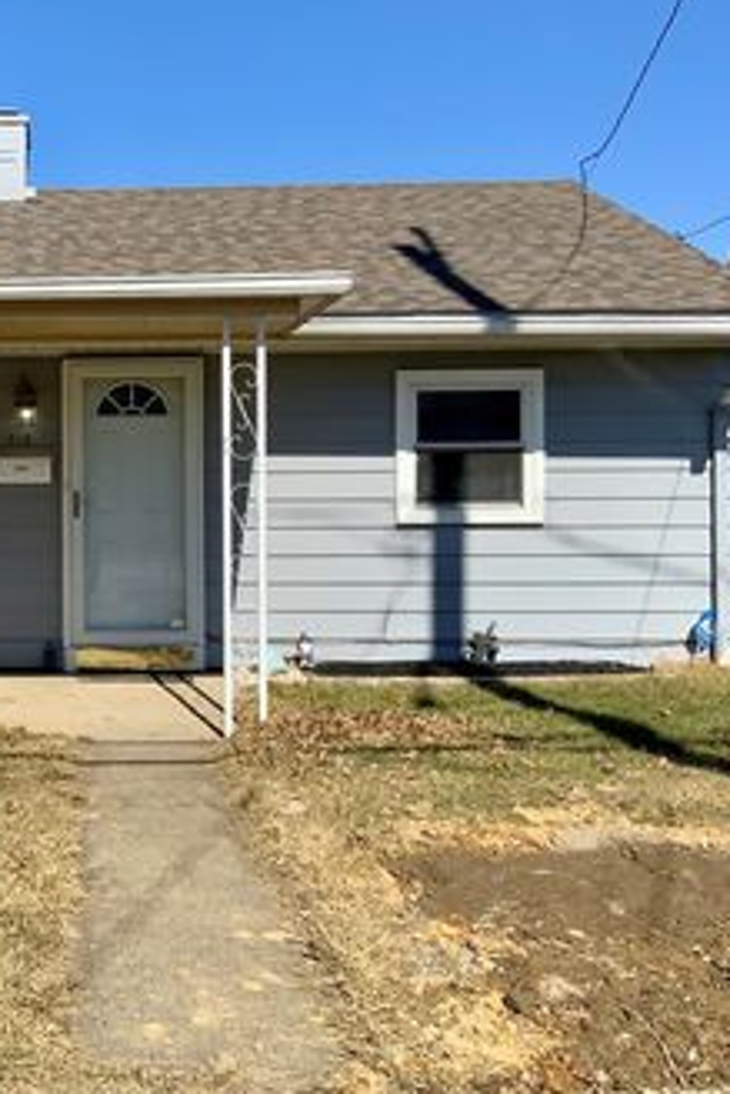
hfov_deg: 27.9
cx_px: 43
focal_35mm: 46
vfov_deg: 42.7
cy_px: 499
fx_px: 1398
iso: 16
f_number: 1.8
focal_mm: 3
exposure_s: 1/2227
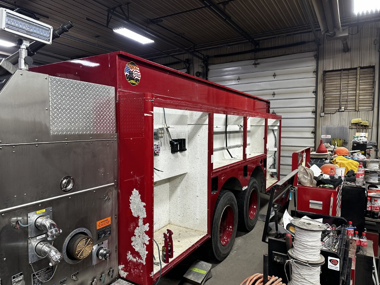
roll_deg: +0.3
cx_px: 190
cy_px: 142
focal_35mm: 24
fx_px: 263
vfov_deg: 56.8
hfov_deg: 71.6
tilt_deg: -2.4
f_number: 1.78
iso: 250
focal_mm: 6.86
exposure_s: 1/60
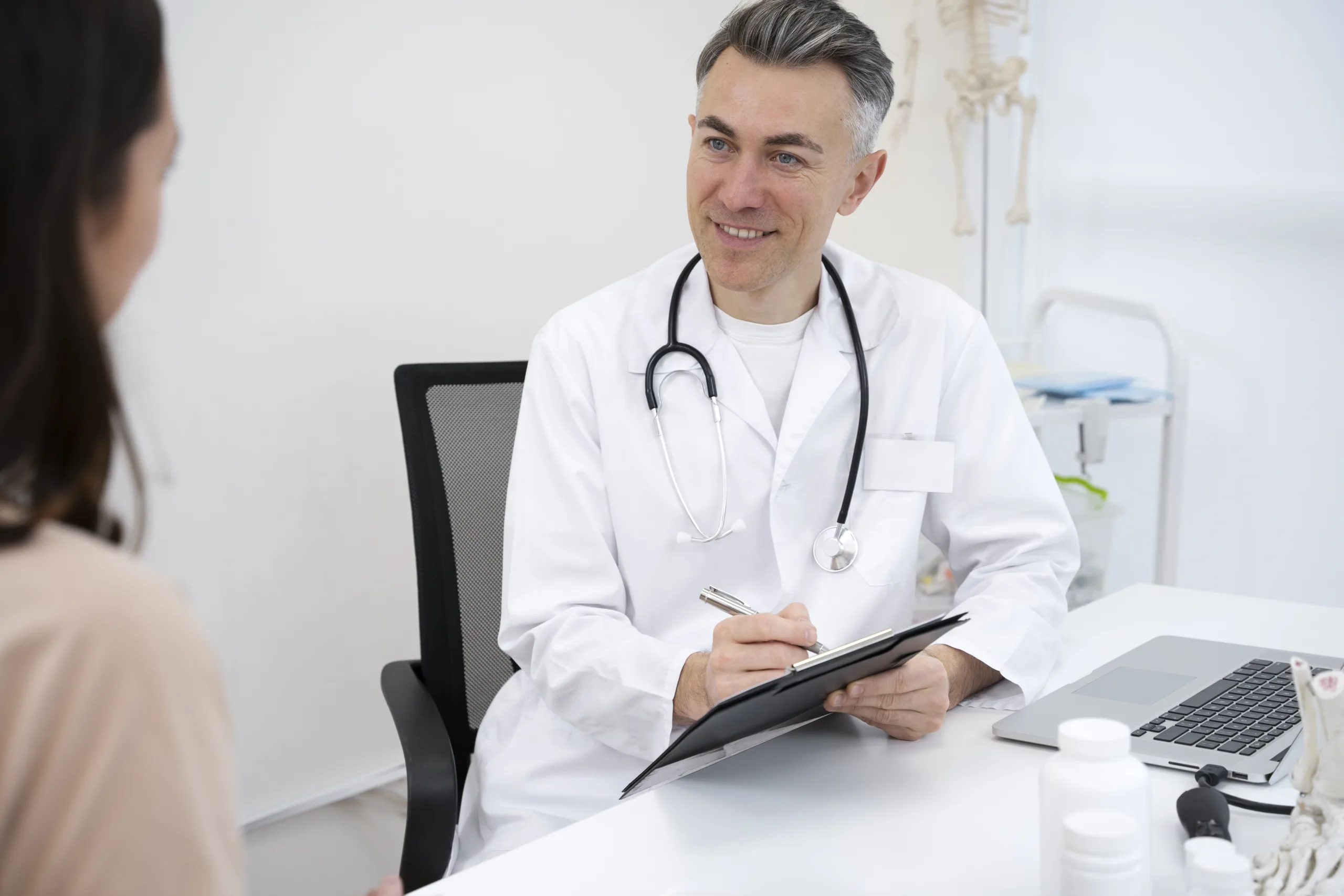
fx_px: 1982
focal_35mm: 53
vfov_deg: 25.5
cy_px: 448
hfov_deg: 37.5
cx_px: 672
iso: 500
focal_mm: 53.1
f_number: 4
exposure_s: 1/160
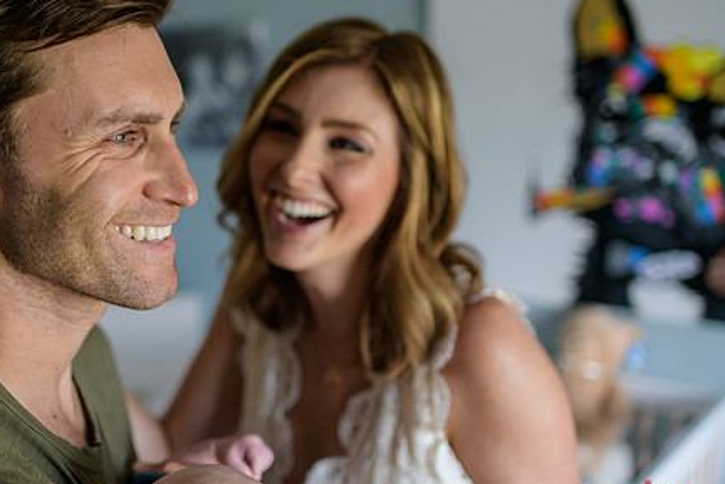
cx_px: 277
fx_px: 946
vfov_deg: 28.6
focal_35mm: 47
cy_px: 243
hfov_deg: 41.6
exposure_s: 1/200
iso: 400
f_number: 2
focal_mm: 35
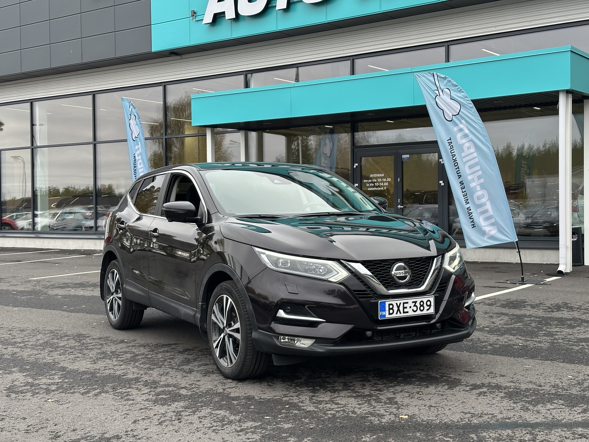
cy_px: 221
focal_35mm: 48
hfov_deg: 39.7
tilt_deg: +1.6
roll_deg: +1.2
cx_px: 294
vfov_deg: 30.3
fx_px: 817
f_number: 1.78
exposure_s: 1/313
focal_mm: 6.86
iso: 64
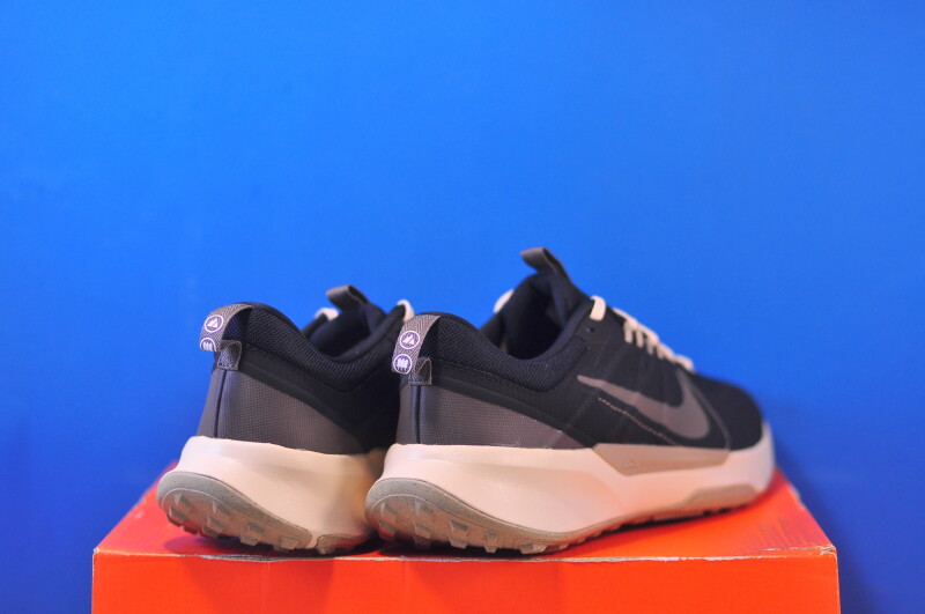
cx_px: 462
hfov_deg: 27.0
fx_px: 1924
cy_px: 307
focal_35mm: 75
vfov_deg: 18.1
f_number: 2.2
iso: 250
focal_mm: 50
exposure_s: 1/320
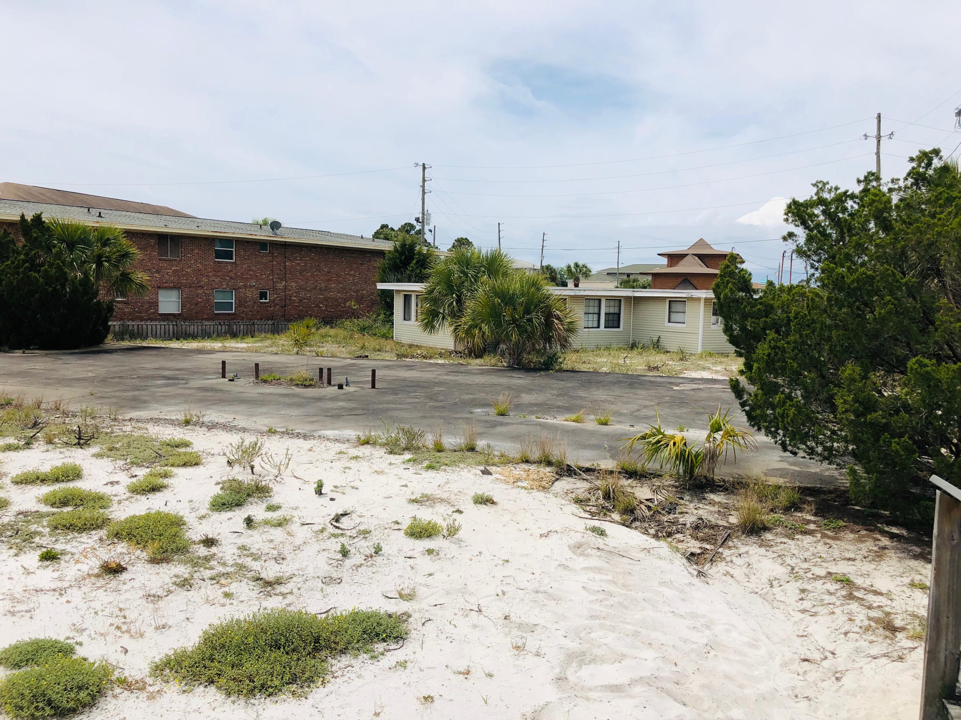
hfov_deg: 63.4
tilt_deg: -5.1
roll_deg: -0.7
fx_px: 777
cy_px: 360
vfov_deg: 49.7
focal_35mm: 28
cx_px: 480
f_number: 1.8
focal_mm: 3.99
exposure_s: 1/4367
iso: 25
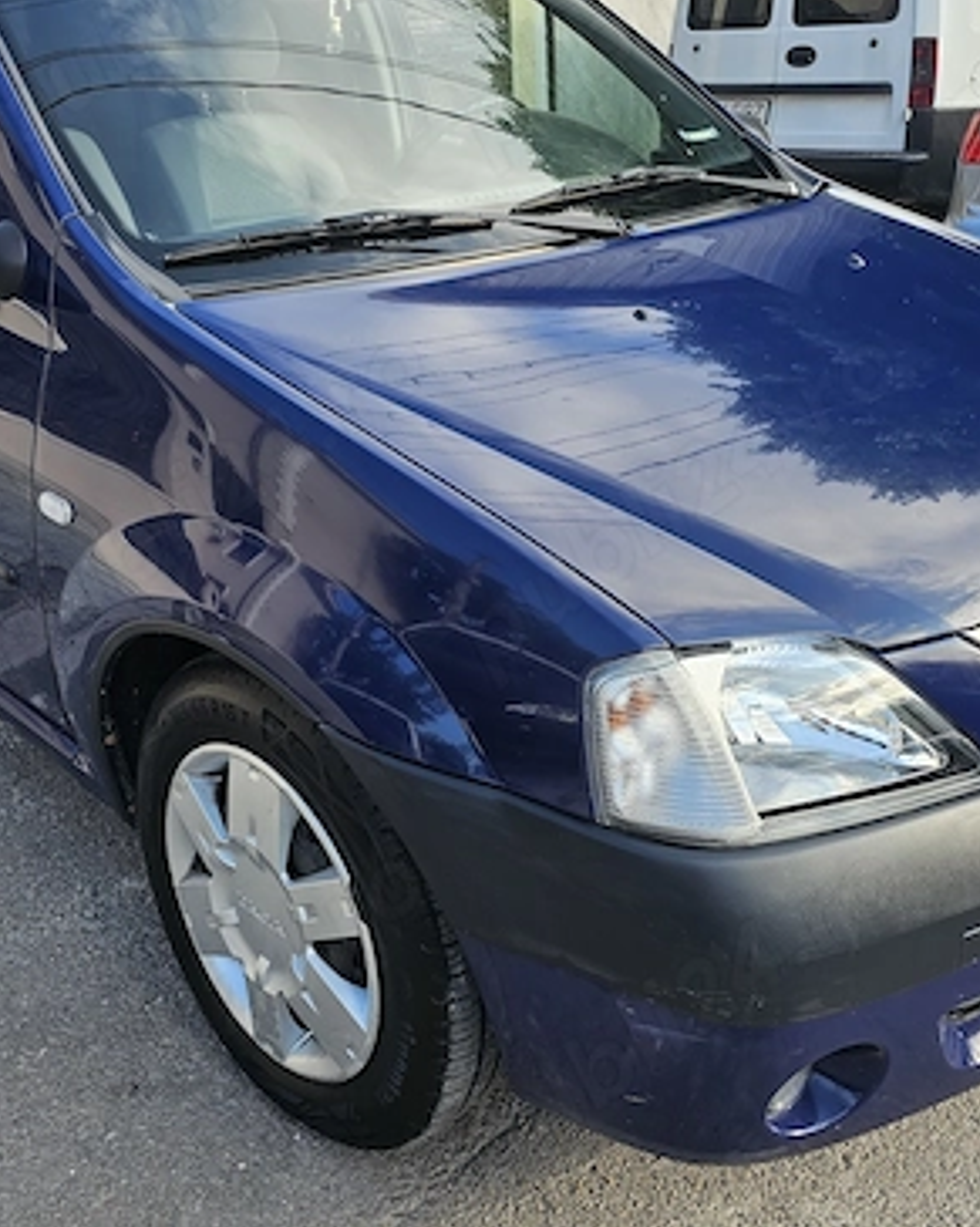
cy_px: 539
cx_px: 441
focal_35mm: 37
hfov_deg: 40.1
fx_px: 1342
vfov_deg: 49.0
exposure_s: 1/103
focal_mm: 6.3
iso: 10
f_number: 1.7
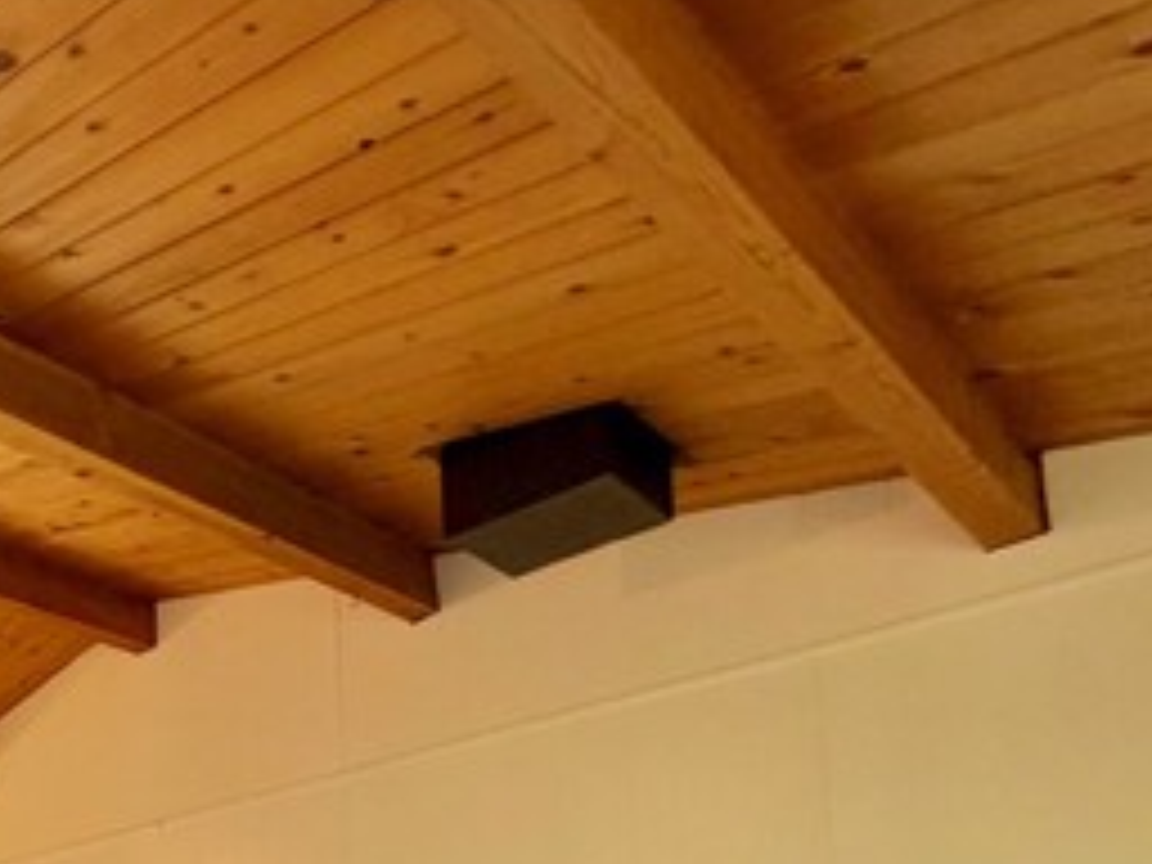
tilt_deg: +4.1
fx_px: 1165
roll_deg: +0.1
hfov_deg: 39.3
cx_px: -207
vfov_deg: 33.5
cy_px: 1026
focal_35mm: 35
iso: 250
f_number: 2.2
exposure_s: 1/120
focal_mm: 2.22
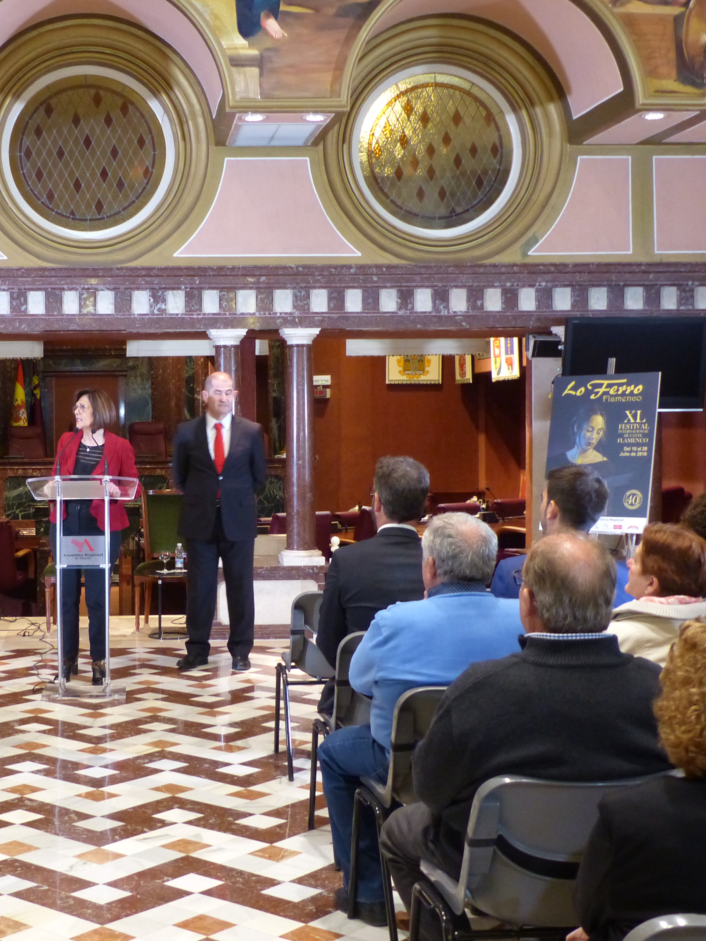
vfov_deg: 36.2
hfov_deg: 26.9
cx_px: 125
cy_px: 468
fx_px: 1441
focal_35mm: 53
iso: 400
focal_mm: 7
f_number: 2.8
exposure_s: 1/13
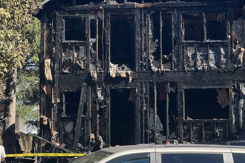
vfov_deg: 10.2
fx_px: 919
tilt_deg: +4.6
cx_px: 127
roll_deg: -0.1
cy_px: 60
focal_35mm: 135
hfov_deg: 15.2
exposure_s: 1/261
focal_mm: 9
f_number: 2.8
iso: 25
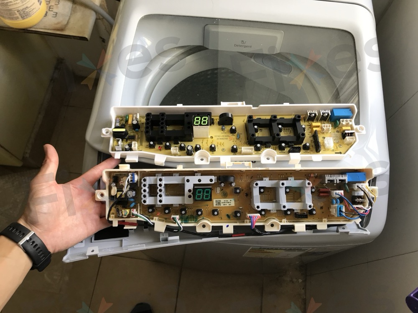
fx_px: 338
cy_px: 156
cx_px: 209
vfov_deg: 49.7
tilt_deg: -66.0
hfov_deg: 63.4
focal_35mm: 28
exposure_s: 1/50
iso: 25
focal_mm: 3.99
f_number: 1.8
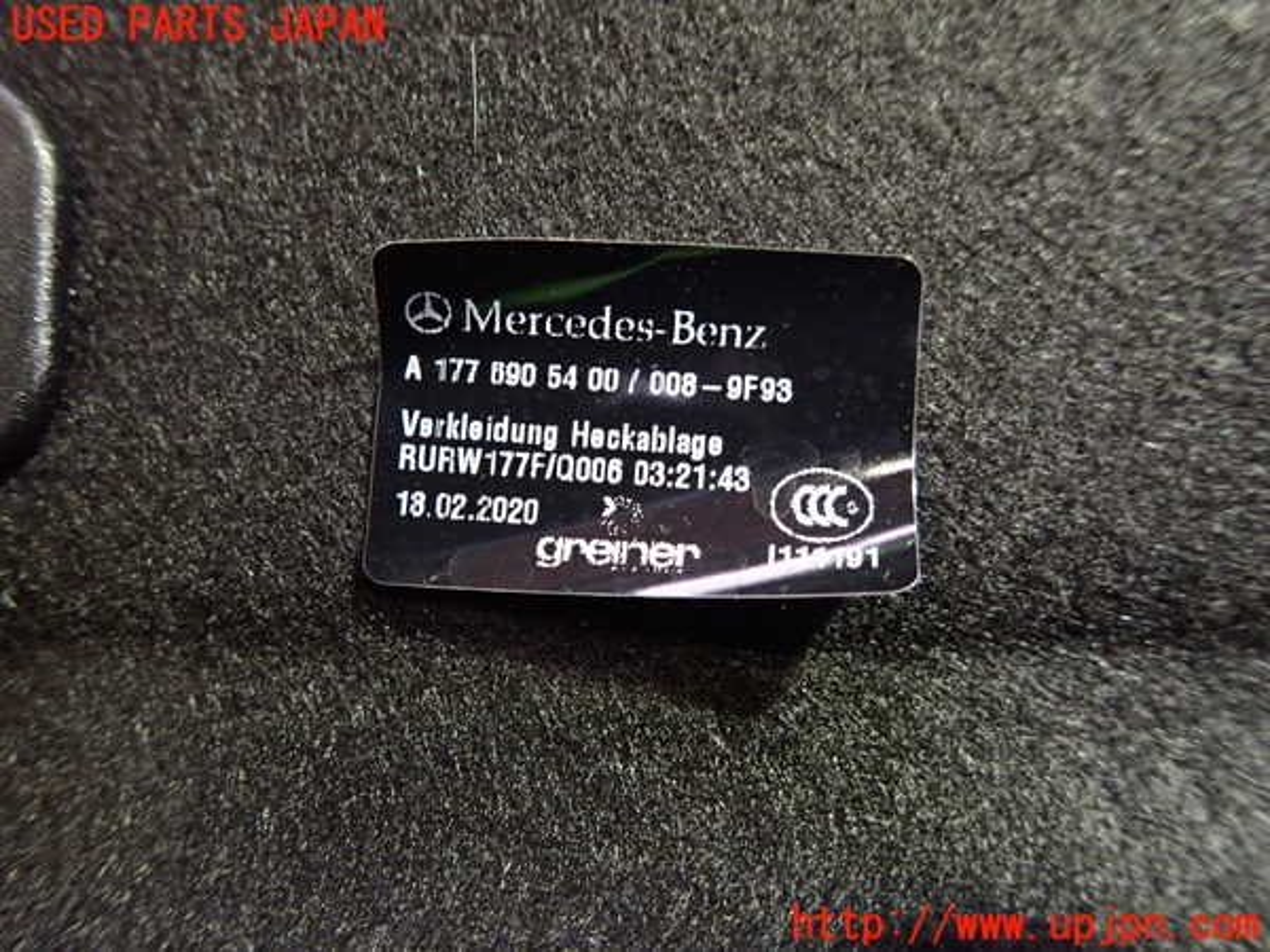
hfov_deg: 69.4
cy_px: 476
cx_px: 635
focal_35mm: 25
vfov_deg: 54.9
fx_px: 917
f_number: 2
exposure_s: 1/30
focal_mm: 4.5
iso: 800
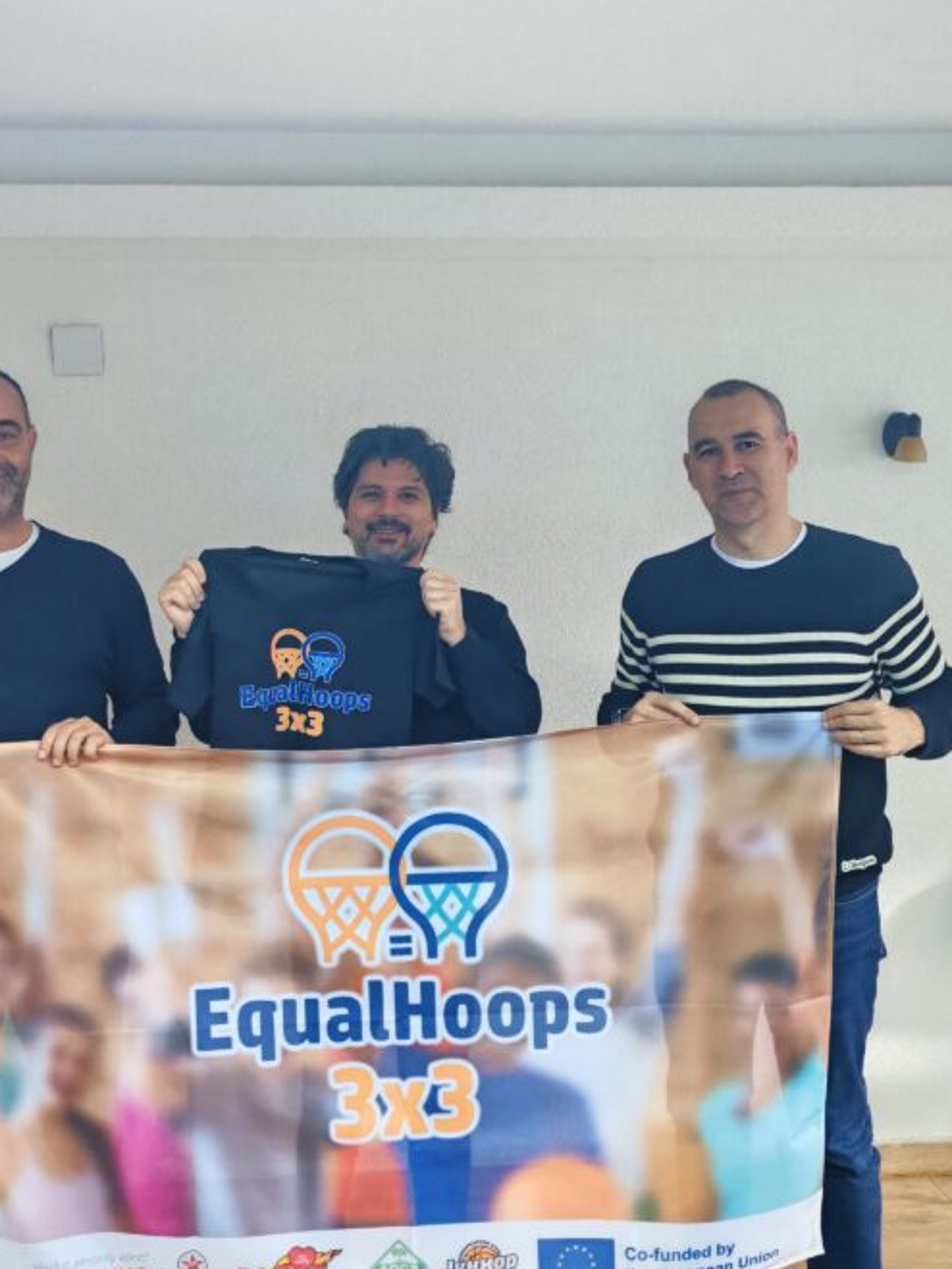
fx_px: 1539
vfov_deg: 44.8
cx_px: 405
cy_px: 608
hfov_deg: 34.3
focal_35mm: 42
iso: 1000
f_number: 1.95
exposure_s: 1/100
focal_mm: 5.52
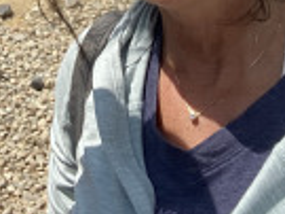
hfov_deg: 18.0
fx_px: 897
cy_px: -288
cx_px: 78
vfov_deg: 11.4
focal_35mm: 109
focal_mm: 2.71
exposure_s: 1/675
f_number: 2.2
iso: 25
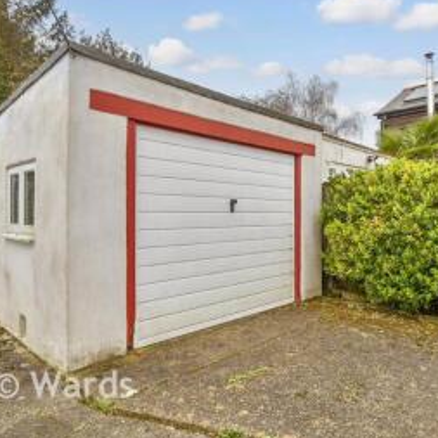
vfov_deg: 64.9
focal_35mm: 24
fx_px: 344
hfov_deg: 64.5
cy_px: 196
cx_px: 261
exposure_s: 1/200
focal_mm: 10
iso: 160
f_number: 8
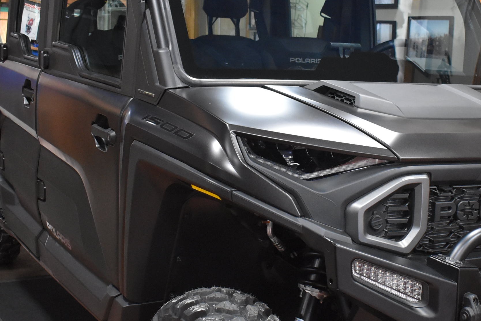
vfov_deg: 22.0
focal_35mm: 62
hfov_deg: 32.0
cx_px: 335
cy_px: 158
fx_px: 828
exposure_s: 1/125
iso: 3200
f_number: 3.8
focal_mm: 23
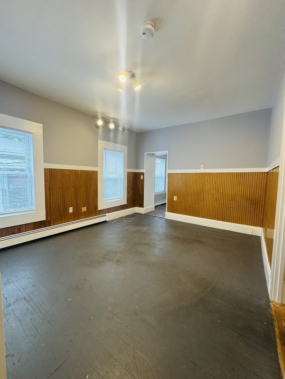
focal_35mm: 14
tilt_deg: -4.9
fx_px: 154
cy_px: 190
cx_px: 142
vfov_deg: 102.1
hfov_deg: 85.7
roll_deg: -0.2
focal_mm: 2.22
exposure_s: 1/60
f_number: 2.2
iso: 160
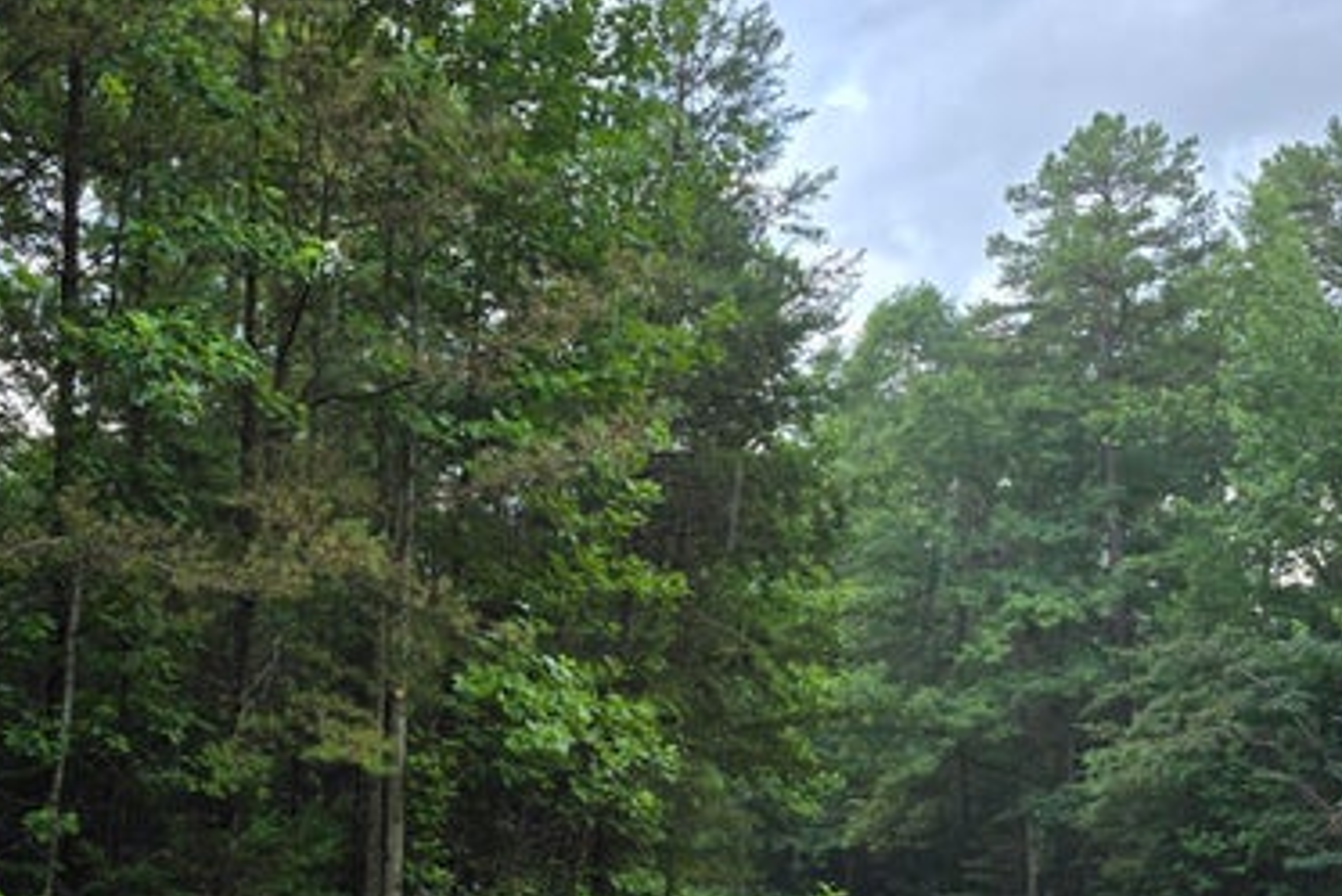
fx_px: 1529
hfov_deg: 47.1
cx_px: 522
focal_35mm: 41
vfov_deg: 31.7
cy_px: 738
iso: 40
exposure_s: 1/180
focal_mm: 6.3
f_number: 1.7
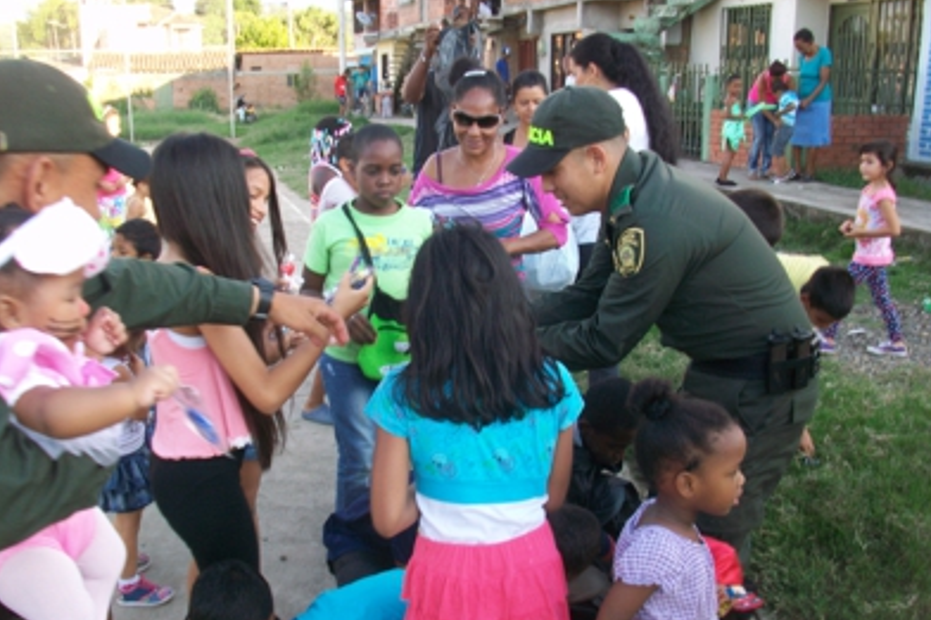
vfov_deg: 38.9
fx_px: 879
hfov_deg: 55.8
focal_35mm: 34
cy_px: 314
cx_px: 463
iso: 64
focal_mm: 5.7
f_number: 2.8
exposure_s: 1/100
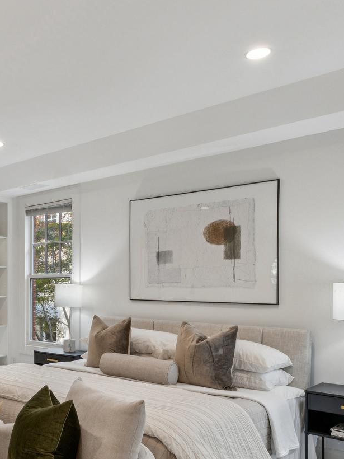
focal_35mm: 36
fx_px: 477
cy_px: 289
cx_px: 16
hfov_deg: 36.4
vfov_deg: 50.8
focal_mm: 10
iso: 250
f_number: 9
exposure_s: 1/10
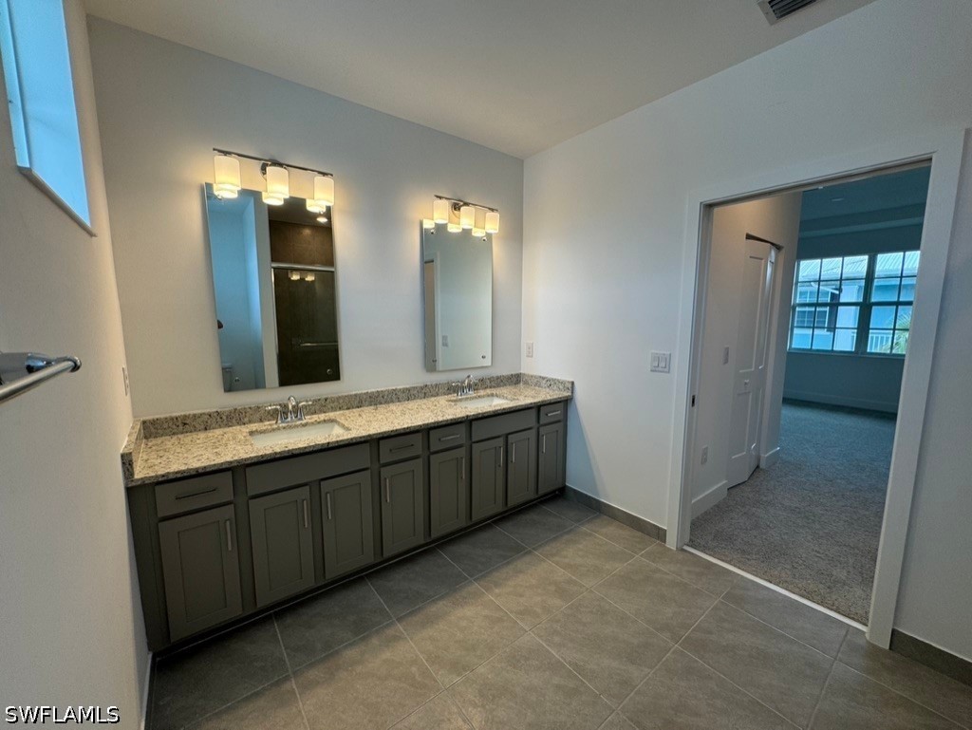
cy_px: 365
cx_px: 486
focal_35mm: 14
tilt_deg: -8.3
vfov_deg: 85.7
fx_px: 393
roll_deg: +0.1
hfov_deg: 102.0
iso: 64
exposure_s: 1/120
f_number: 2.2
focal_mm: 2.22
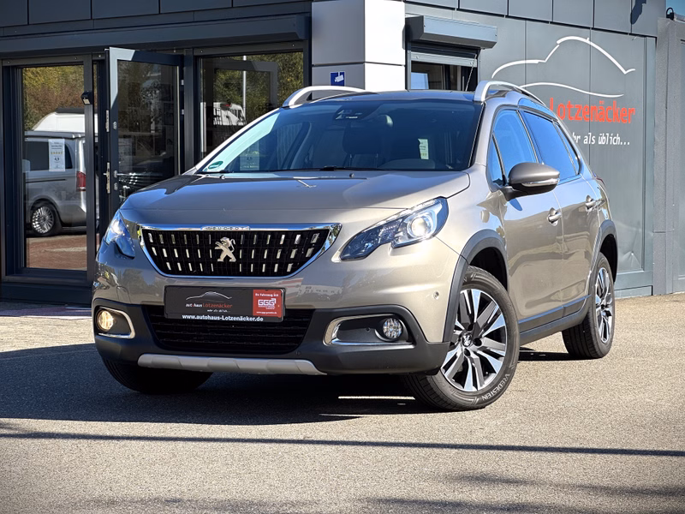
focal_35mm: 77
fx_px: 1524
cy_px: 257
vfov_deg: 19.1
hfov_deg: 25.3
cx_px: 342
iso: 32
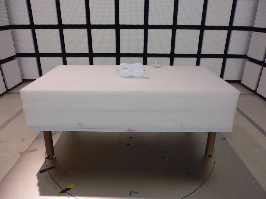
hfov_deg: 71.6
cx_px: 133
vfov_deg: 56.8
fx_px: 184
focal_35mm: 24
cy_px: 100
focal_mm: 4.3
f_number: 2.8
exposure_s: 1/20
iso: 400
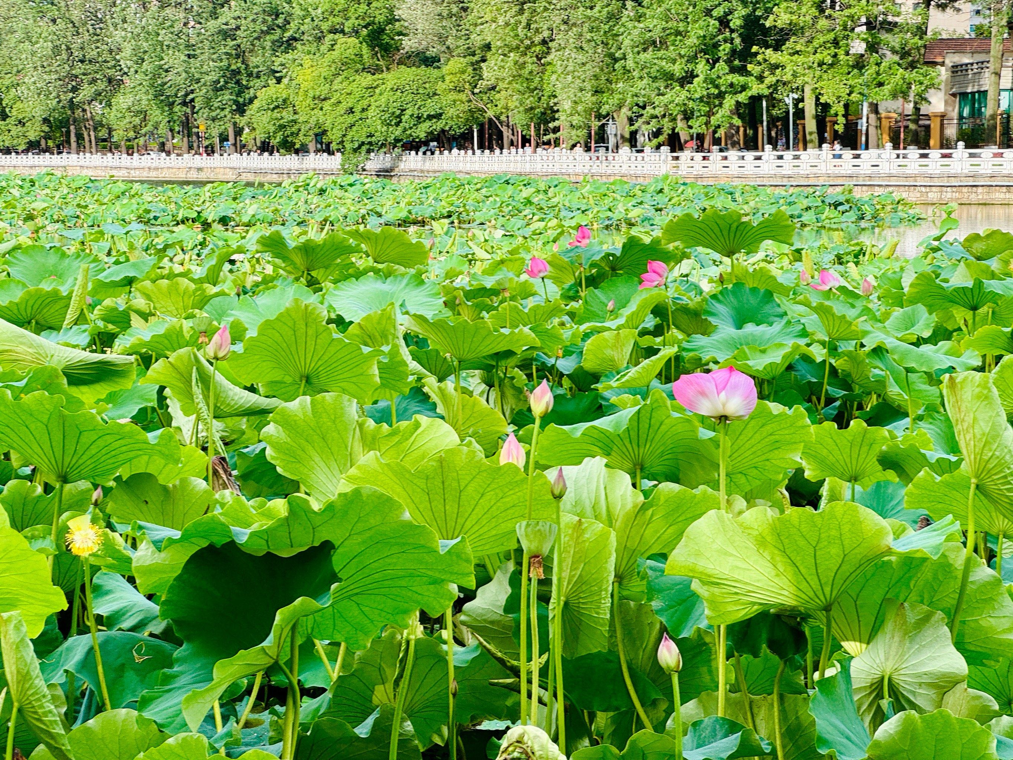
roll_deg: +0.0
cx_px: 506
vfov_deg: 19.1
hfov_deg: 25.3
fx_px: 2254
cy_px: 380
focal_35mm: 77
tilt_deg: -5.4
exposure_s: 1/163
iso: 25
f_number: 2.8
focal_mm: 9
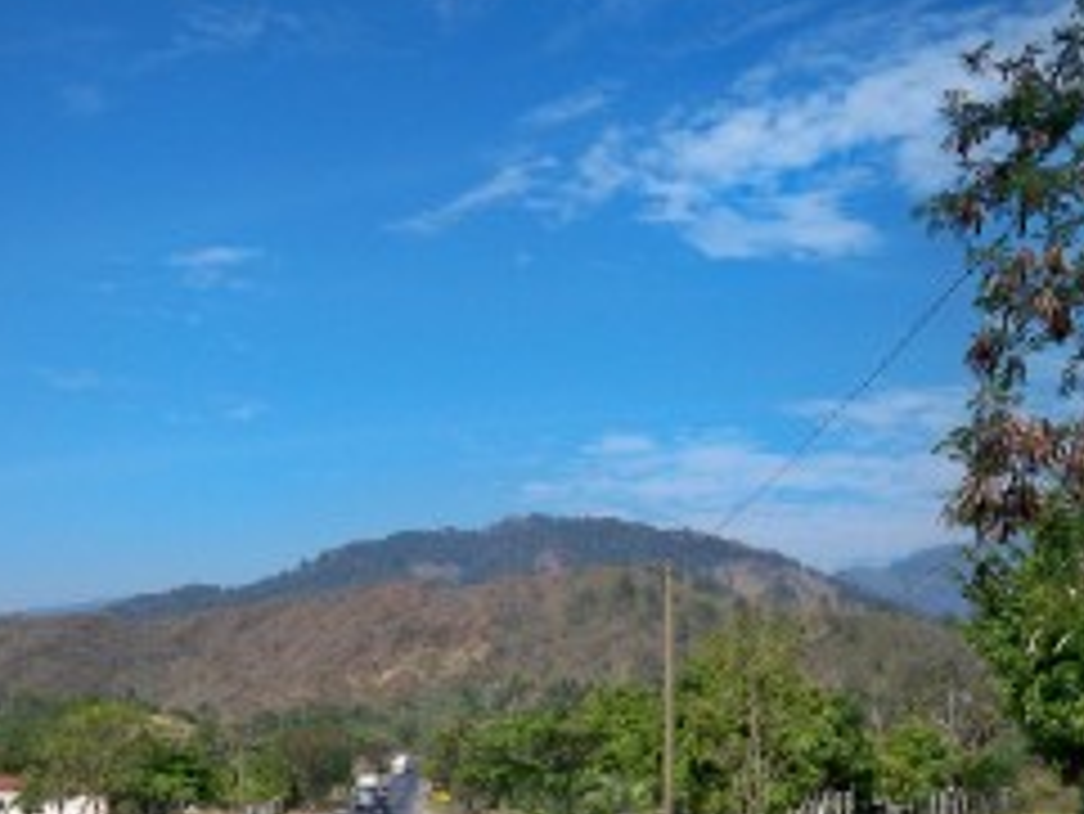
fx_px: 1817
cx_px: 351
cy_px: 612
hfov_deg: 32.9
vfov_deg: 25.0
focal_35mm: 58
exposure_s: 1/640
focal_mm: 6.3
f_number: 4.7
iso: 64
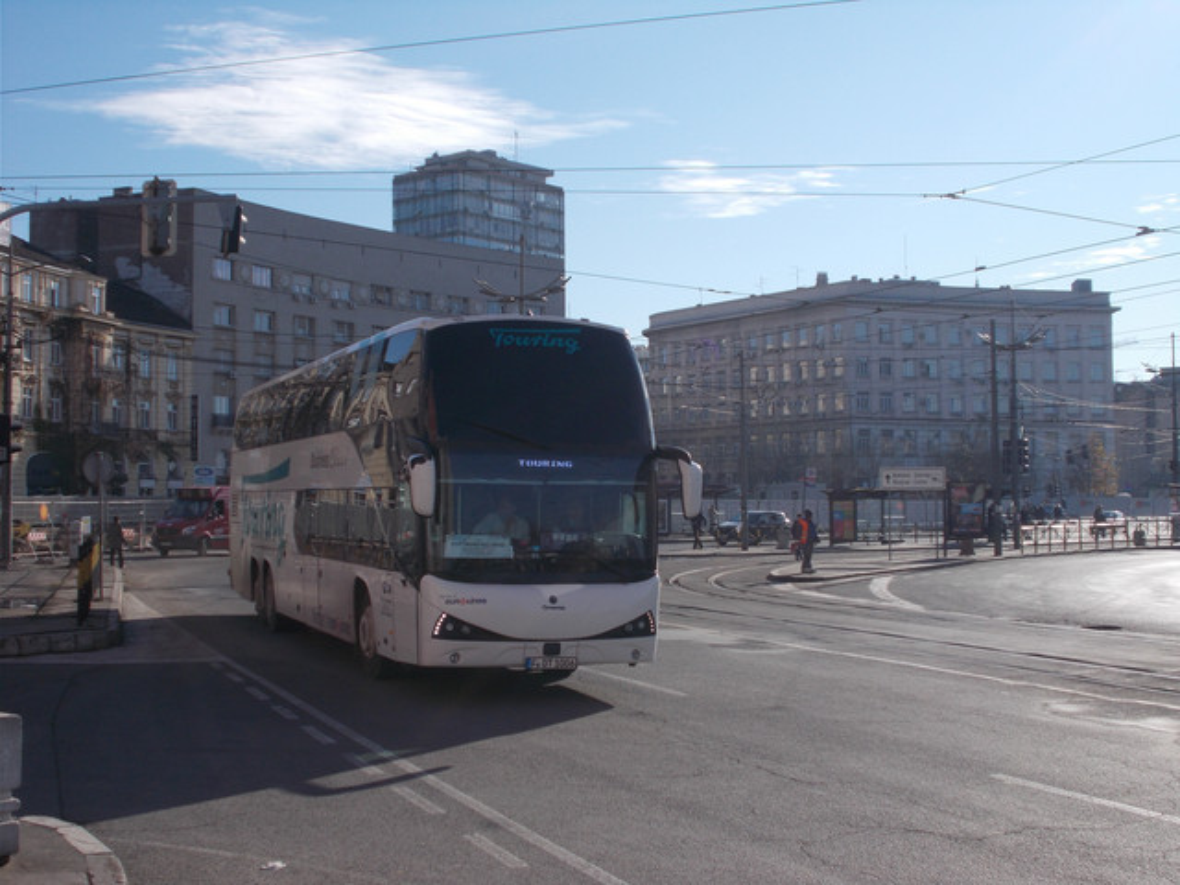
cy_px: 442
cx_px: 590
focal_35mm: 50
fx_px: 1704
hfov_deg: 38.2
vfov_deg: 29.1
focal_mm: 9
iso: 80
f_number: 4.5
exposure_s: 1/800
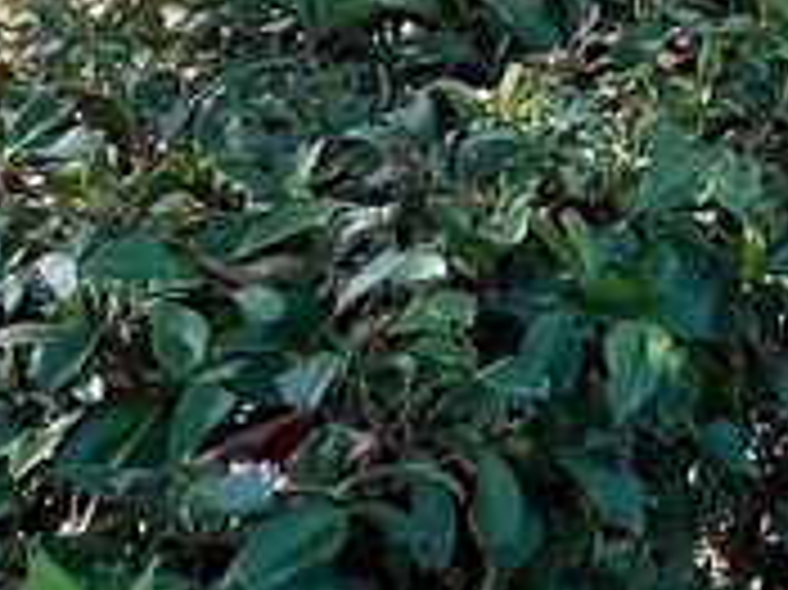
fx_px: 1729
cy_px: -694
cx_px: 1450
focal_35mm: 76
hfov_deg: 19.0
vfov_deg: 14.7
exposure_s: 1/384
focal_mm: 1.57
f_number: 1.8
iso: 32
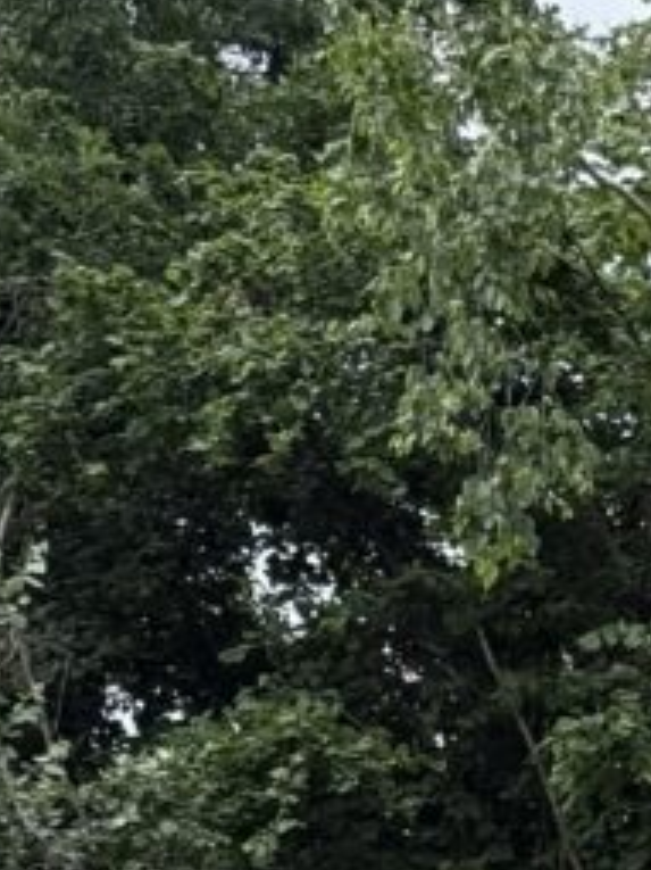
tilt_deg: +6.5
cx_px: 1254
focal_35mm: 193
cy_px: 1505
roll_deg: +1.3
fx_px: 4844
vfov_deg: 9.8
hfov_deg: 7.4
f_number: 1.78
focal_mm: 6.76
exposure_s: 1/1838
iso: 100
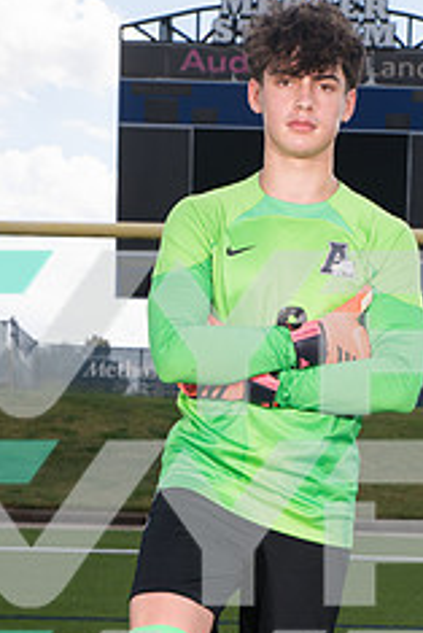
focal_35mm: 88
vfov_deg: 22.7
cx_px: 294
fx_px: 1549
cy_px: 525
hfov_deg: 15.5
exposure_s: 1/320
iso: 125
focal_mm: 46
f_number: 7.1
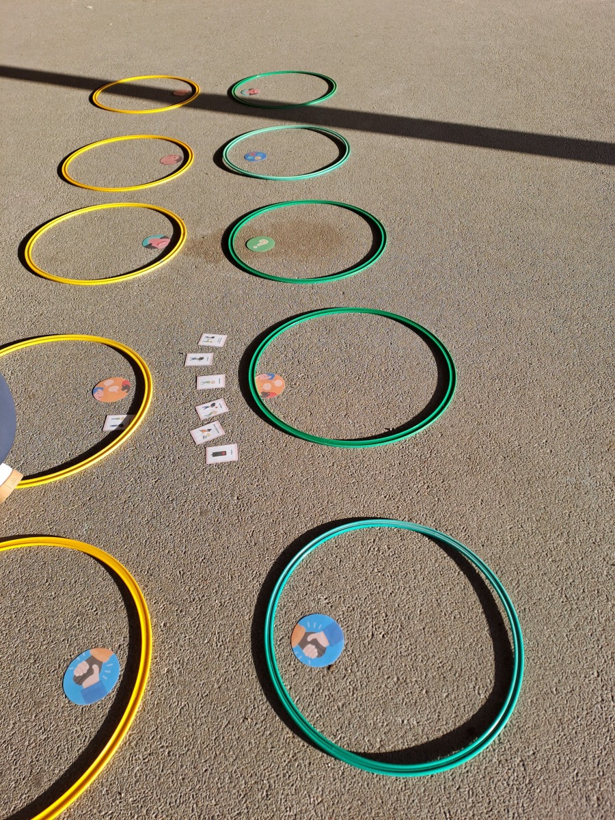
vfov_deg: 69.4
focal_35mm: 25
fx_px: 592
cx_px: 308
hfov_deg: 54.9
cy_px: 410
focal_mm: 4.65
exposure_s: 1/434
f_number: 1.8
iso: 32
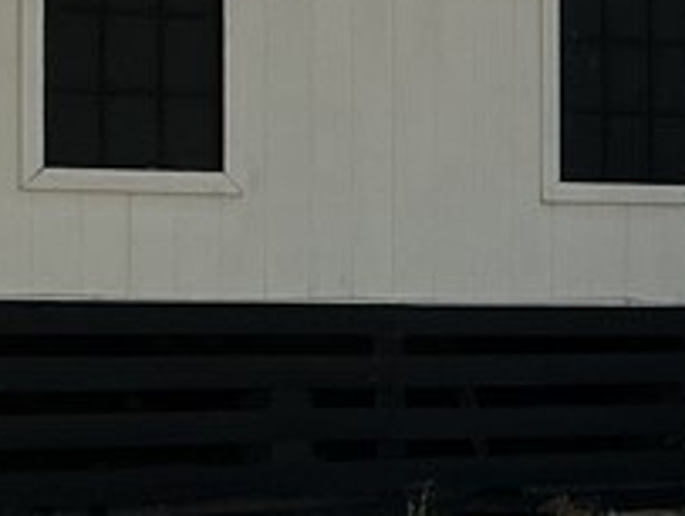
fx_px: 2894
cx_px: 952
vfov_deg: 10.2
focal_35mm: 146
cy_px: 219
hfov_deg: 12.9
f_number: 1.8
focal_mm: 3
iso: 25
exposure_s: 1/2667
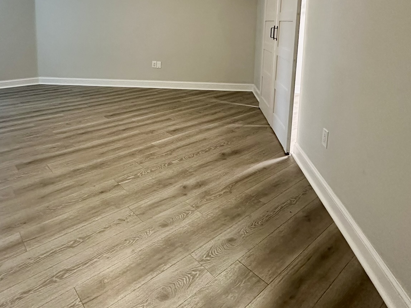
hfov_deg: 69.1
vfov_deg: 51.4
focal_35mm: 25
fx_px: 297
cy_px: 61
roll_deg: -1.1
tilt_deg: -7.6
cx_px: 177
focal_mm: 2.22
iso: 800
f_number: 2.2
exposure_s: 1/60
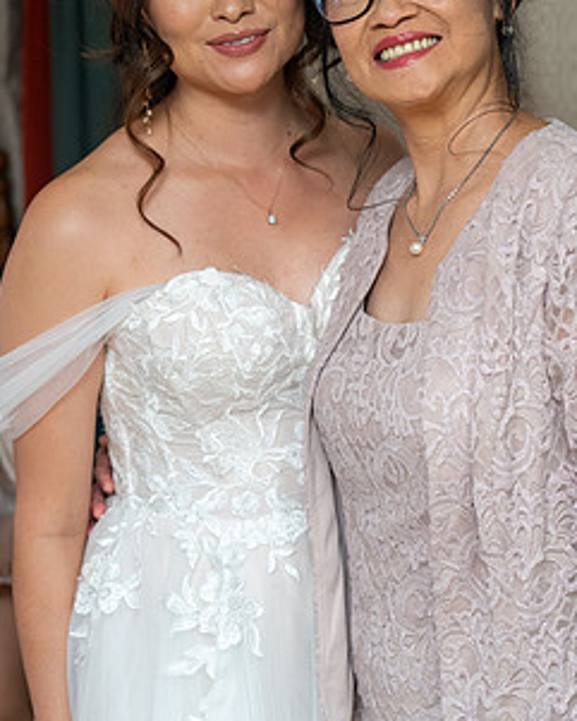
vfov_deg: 21.8
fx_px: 1856
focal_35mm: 87
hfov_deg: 17.6
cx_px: 357
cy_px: 216
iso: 1600
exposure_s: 1/200
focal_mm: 62
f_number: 4
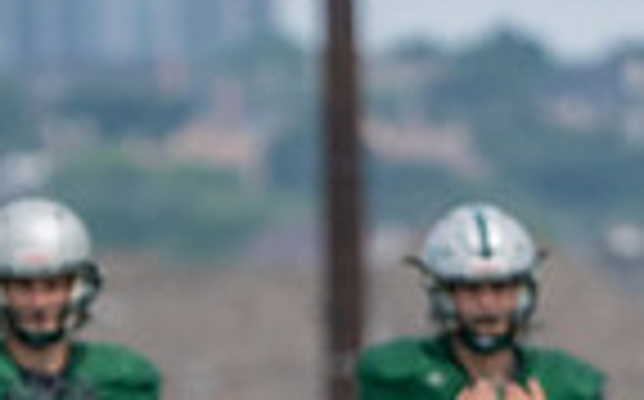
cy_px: 1051
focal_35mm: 1593
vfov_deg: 0.8
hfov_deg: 1.3
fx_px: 27926
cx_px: 158
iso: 320
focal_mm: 279
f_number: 5.6
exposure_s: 1/1250
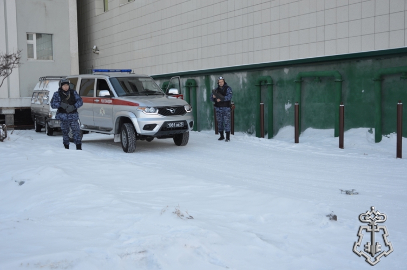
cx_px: 204
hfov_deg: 46.4
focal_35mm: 42
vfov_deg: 31.8
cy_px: 135
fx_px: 474
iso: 140
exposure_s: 1/125
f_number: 5.6
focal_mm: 28
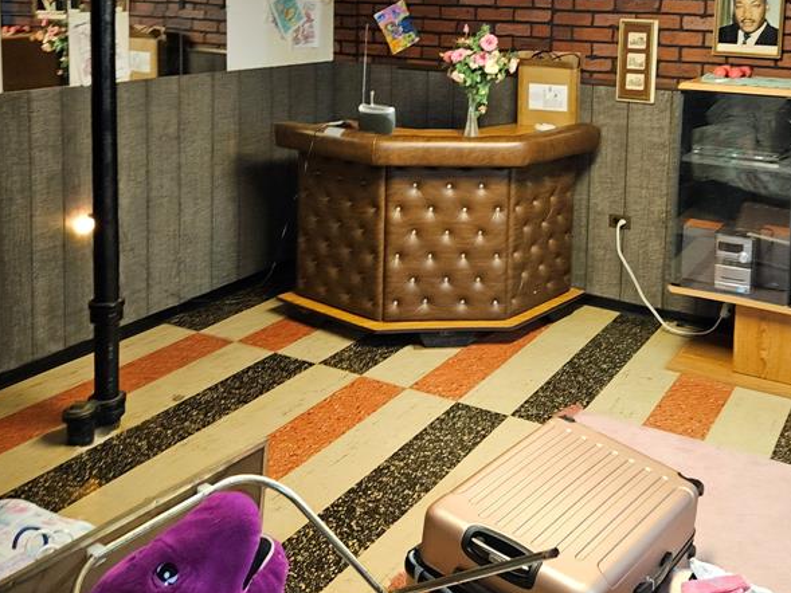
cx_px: 457
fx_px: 914
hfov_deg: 46.6
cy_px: 90
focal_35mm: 40
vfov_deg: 34.5
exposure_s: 1/8
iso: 400
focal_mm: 5.4
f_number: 1.8
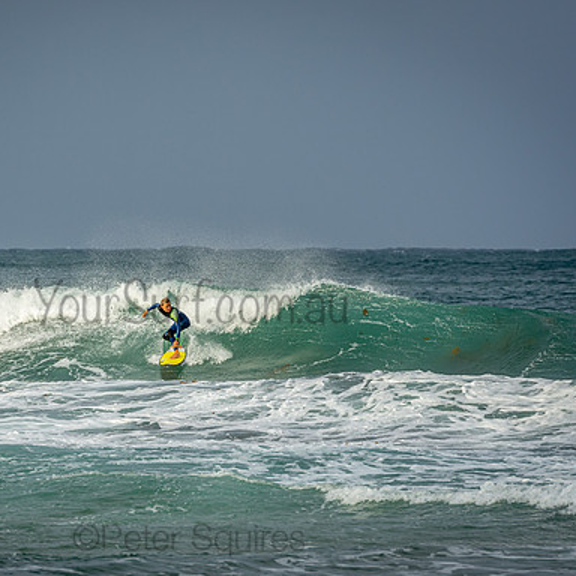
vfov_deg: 4.4
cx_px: 189
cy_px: 289
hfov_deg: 4.4
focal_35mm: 395
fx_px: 7436
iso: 200
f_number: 5.6
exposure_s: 1/800
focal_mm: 200
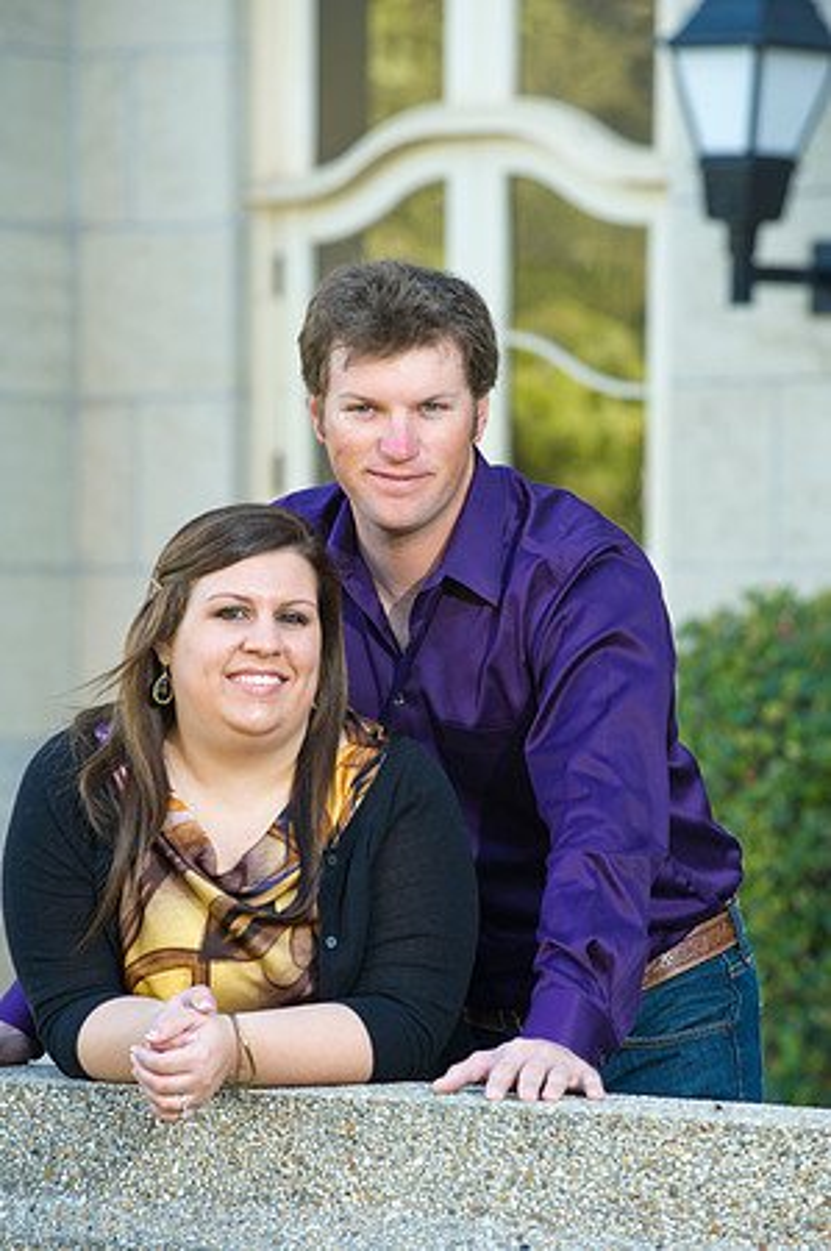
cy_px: 626
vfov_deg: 10.3
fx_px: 6940
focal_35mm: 200
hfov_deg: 6.9
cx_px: 416
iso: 400
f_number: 5.6
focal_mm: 200
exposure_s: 1/60
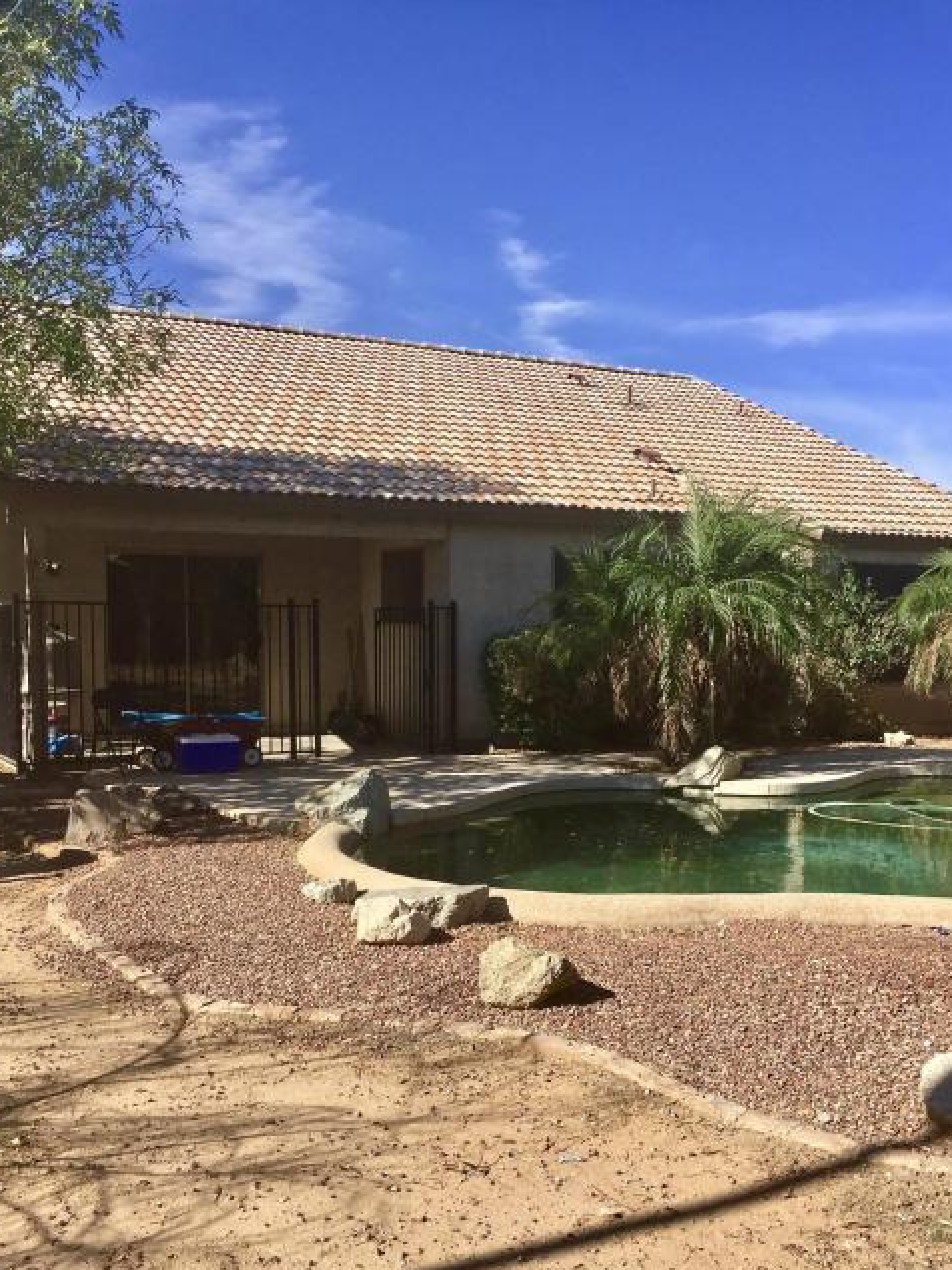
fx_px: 1283
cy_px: 765
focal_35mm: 35
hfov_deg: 40.7
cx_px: 517
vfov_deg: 52.3
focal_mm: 4.15
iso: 32
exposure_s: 1/1799
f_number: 2.2
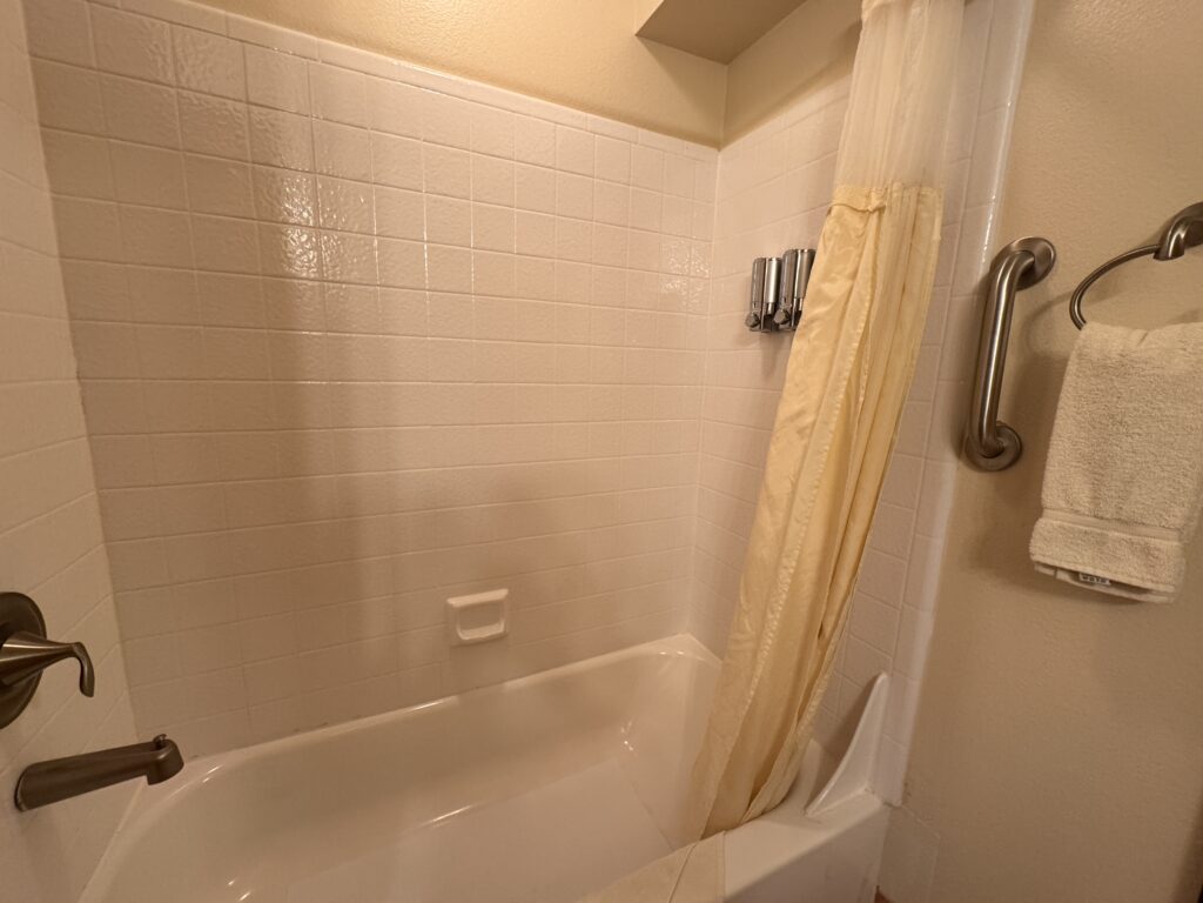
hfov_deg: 102.1
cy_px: 452
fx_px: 487
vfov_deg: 85.7
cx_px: 602
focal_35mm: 14
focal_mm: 2.22
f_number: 2.2
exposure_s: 1/60
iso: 200
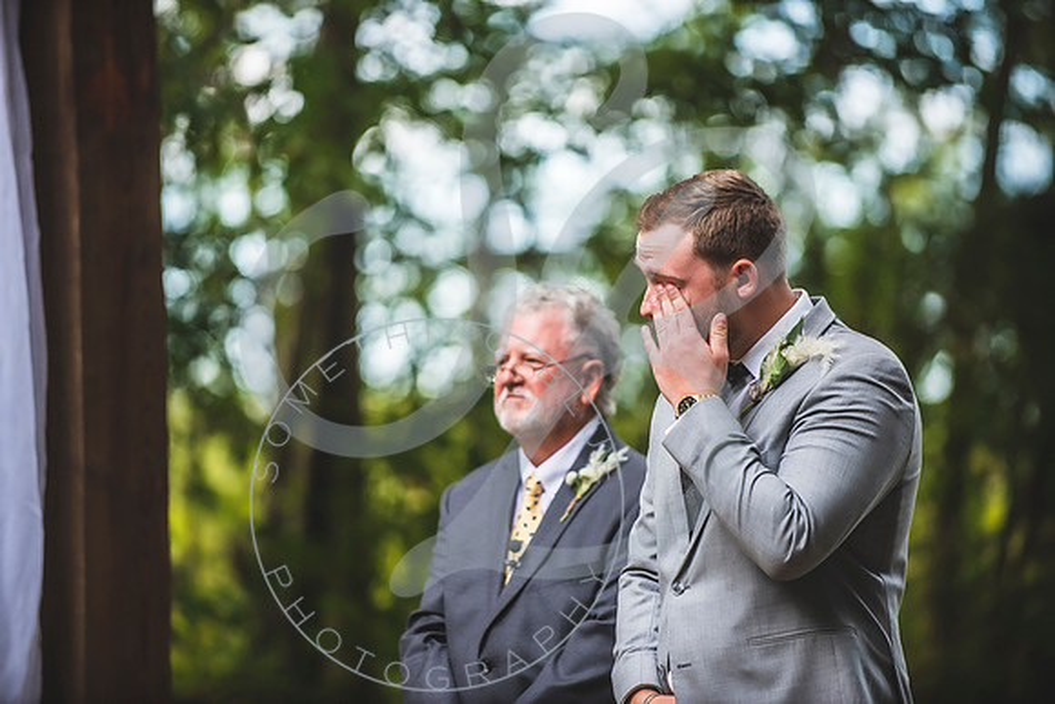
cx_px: 528
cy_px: 352
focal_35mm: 200
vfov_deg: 6.9
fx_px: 5862
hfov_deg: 10.3
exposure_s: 1/640
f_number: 2.8
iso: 500
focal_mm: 200
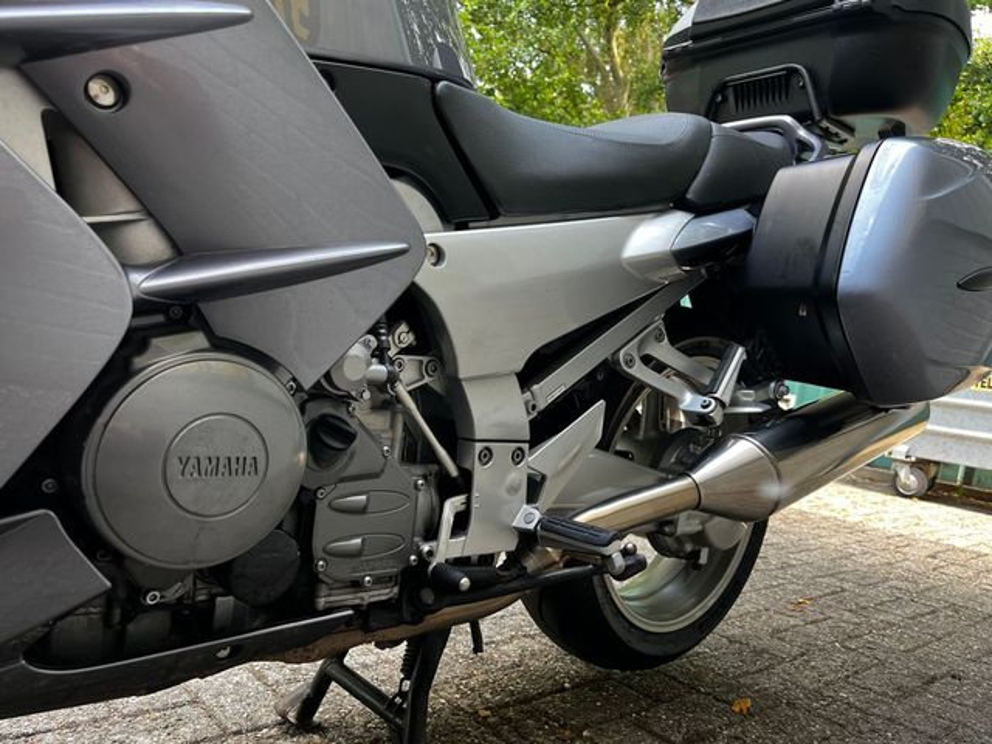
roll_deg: -8.4
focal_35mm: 26
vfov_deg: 53.1
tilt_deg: -2.5
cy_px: 372
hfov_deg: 67.3
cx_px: 496
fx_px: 745
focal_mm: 5.1
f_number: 1.6
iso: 80
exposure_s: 1/121
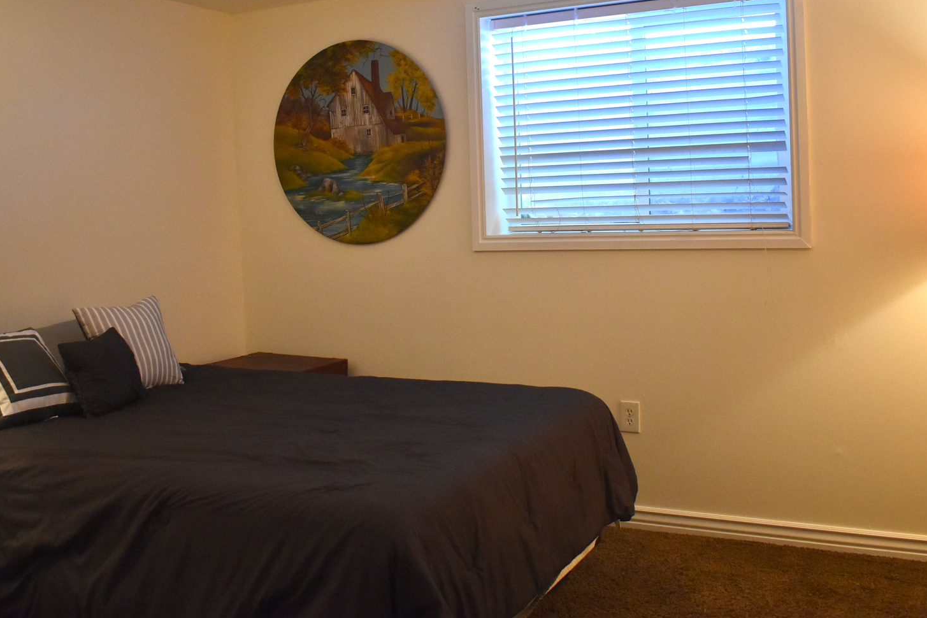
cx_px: 395
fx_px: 978
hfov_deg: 50.5
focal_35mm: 38
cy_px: 238
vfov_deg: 34.9
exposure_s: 1/125
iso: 1600
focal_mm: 18
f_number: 3.5
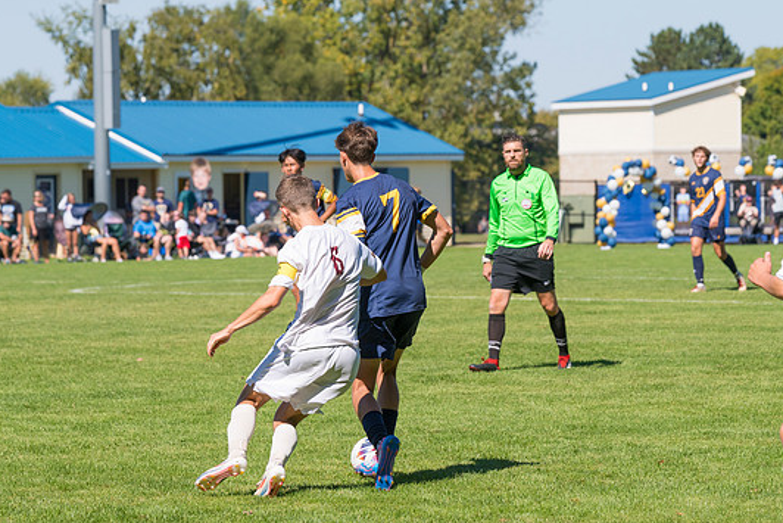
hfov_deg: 9.4
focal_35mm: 220
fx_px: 4786
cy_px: 283
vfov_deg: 6.2
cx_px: 361
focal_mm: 135
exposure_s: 1/1600
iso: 320
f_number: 5.6
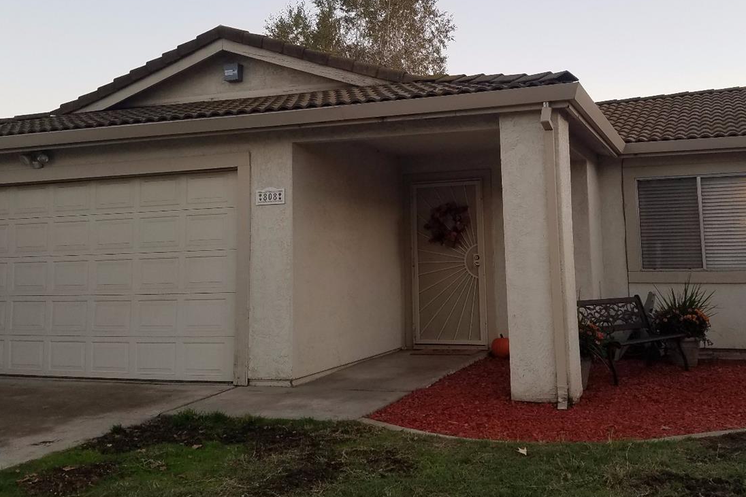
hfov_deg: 51.7
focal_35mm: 37
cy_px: 166
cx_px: 422
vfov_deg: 35.6
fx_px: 767
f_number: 1.7
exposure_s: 1/133
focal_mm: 4.2
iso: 50
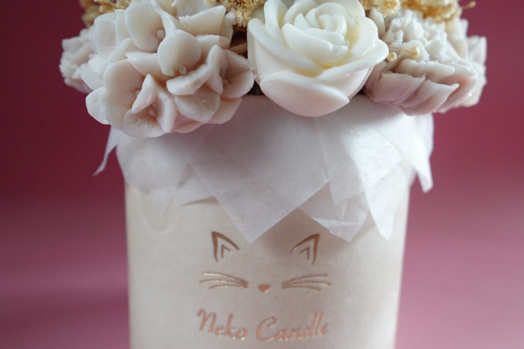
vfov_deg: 42.0
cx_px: 269
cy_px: 125
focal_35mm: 31
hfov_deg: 60.3
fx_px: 451
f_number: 2
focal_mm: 7.6
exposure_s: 1/80
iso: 250
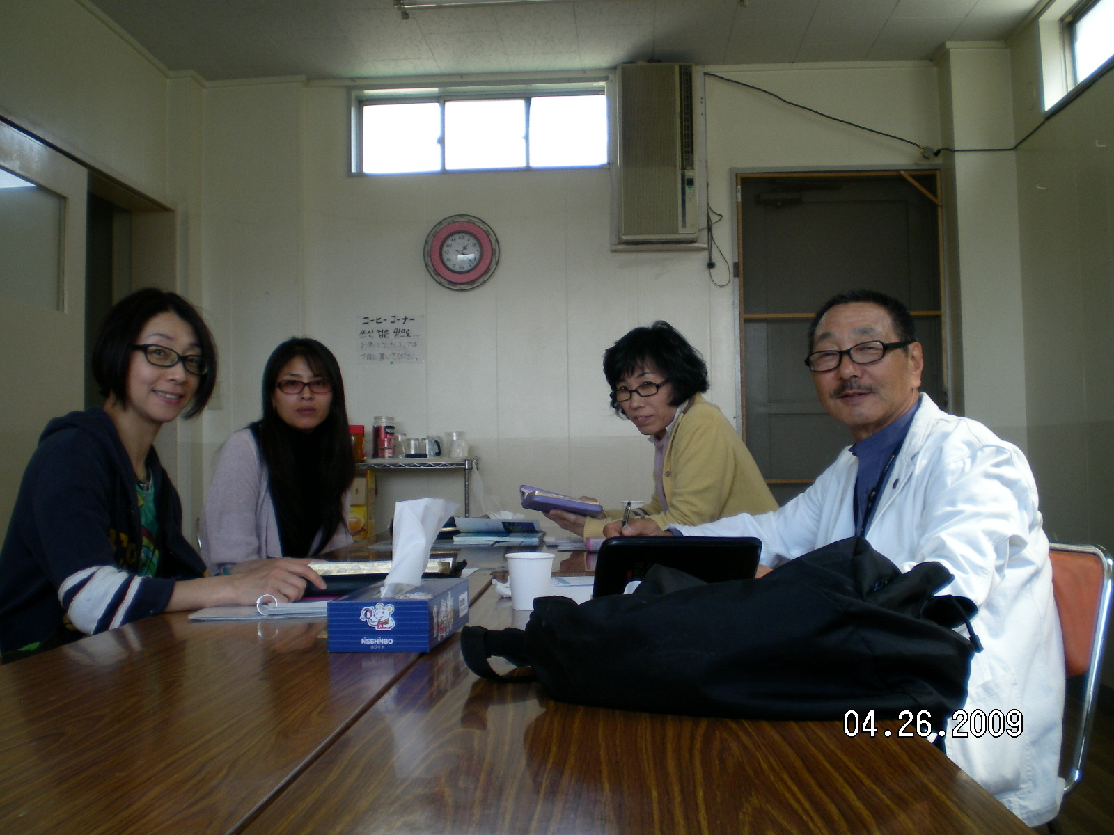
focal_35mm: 38
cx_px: 557
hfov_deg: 49.0
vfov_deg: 37.7
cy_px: 418
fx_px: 1223
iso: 50
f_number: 3.1
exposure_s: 1/56.7
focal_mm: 6.3
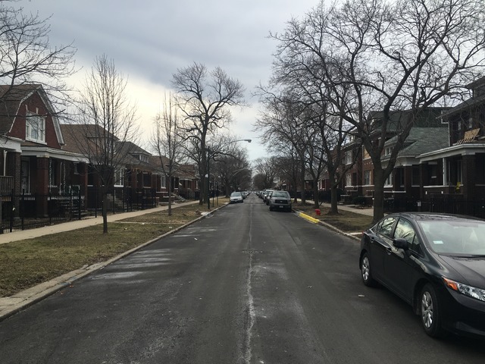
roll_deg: -1.2
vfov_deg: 48.2
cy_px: 182
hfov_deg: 61.7
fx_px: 406
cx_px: 242
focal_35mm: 29
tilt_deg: +0.5
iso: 25
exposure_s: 1/1261
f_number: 2.2
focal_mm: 4.15
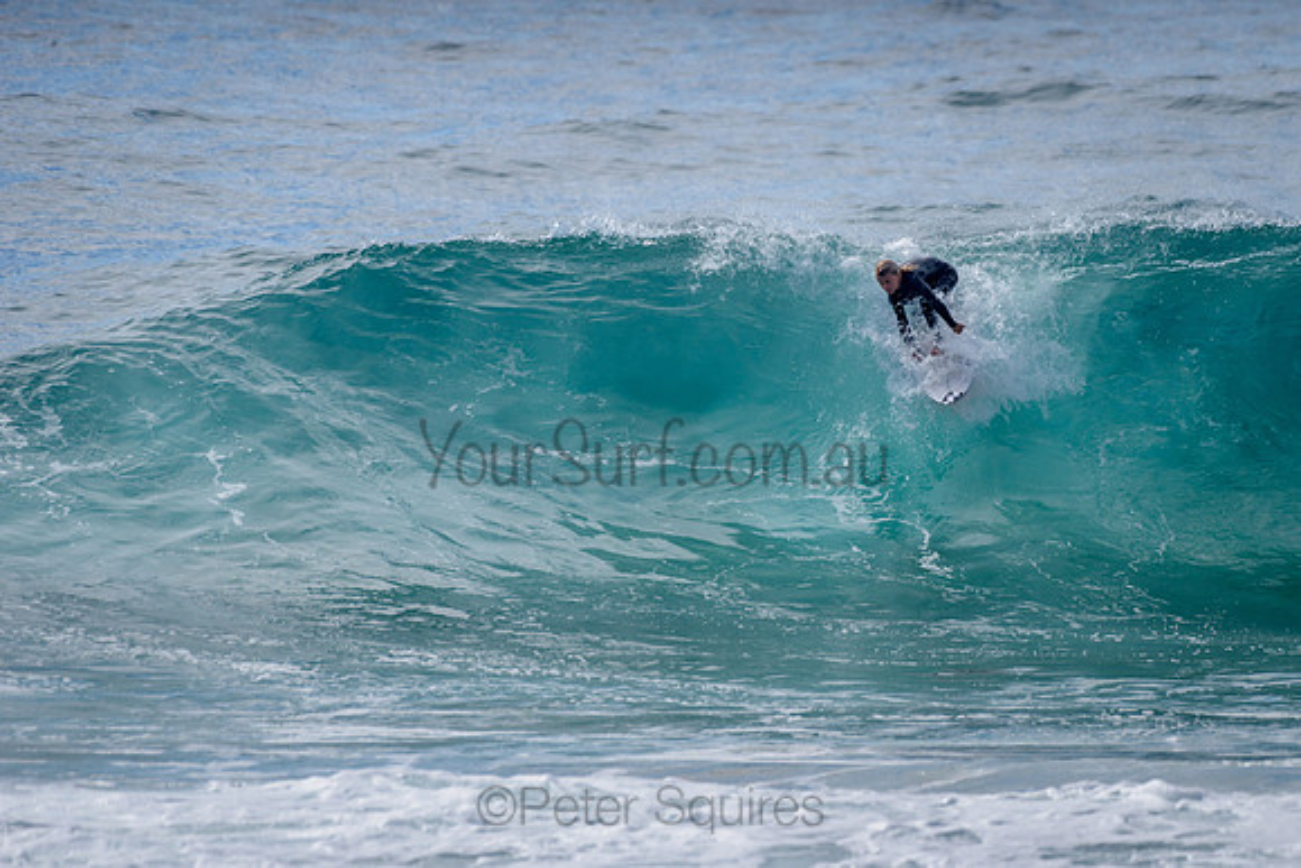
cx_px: 798
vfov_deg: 2.2
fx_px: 22163
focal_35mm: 613
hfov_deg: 3.4
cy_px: 339
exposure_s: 1/2000
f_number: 5.6
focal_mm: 500
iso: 160
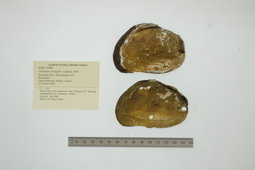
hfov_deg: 33.4
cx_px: 128
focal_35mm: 60
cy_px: 85
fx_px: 425
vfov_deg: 22.6
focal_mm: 60
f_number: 32
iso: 100
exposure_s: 1/13
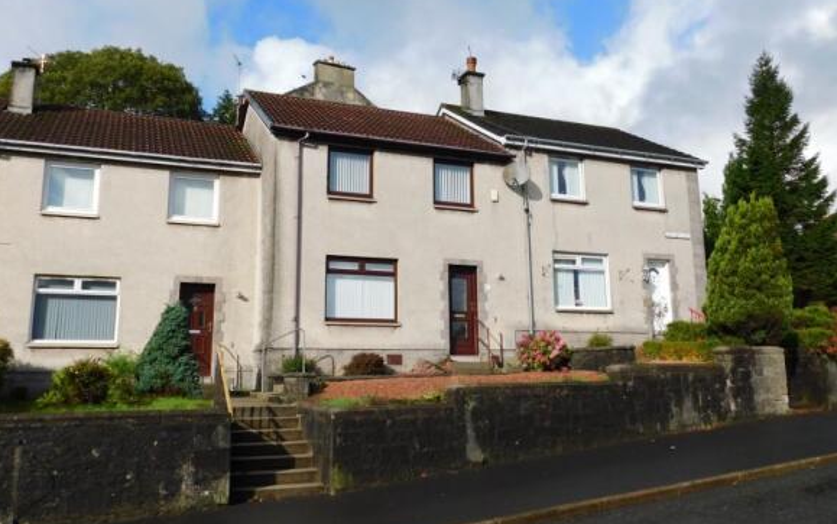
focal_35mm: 32
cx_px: 417
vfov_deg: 39.4
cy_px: 229
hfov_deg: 59.6
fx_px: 730
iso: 125
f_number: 6.4
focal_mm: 5.3
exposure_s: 1/400
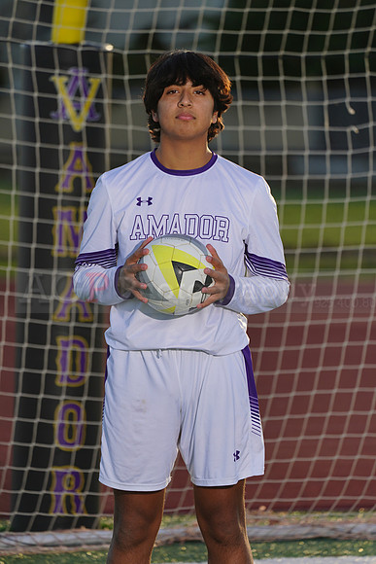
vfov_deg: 5.2
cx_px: 188
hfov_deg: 3.4
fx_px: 6262
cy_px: 282
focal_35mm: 400
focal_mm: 400
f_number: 8
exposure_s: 1/200
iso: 100
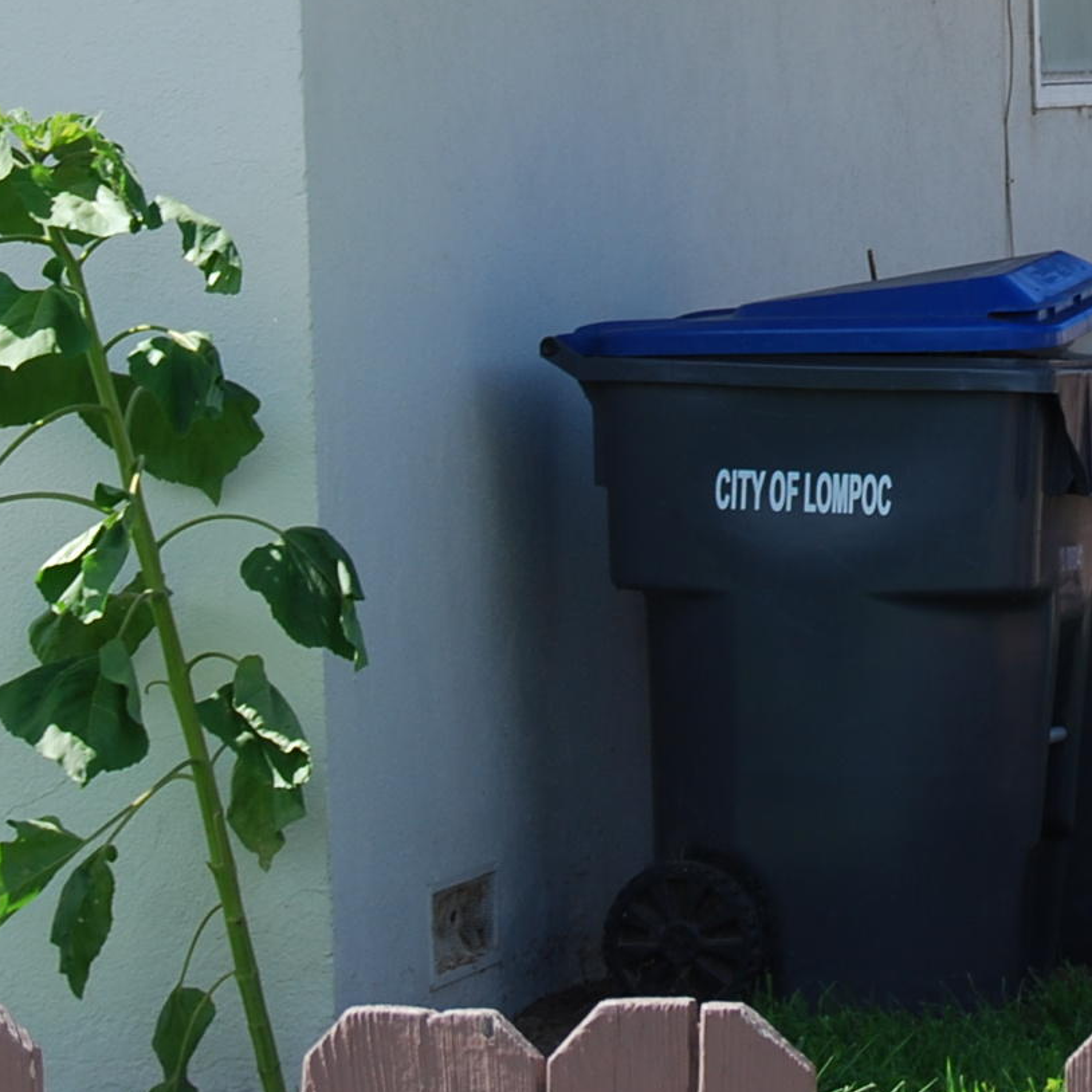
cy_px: -98
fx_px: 7299
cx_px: 1148
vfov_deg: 8.5
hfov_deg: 8.5
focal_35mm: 205
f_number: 7.1
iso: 100
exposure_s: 1/200
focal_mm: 45
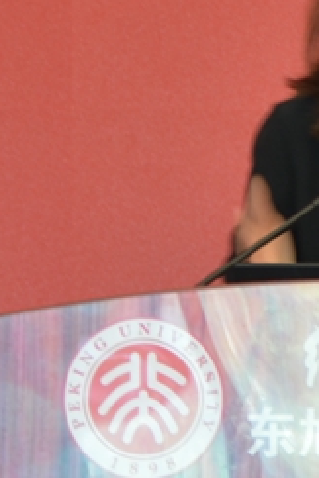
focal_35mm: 699
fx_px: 9283
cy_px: -17
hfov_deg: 2.0
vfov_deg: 2.9
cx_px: 558
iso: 160
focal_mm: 95
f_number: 5.3
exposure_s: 1/5
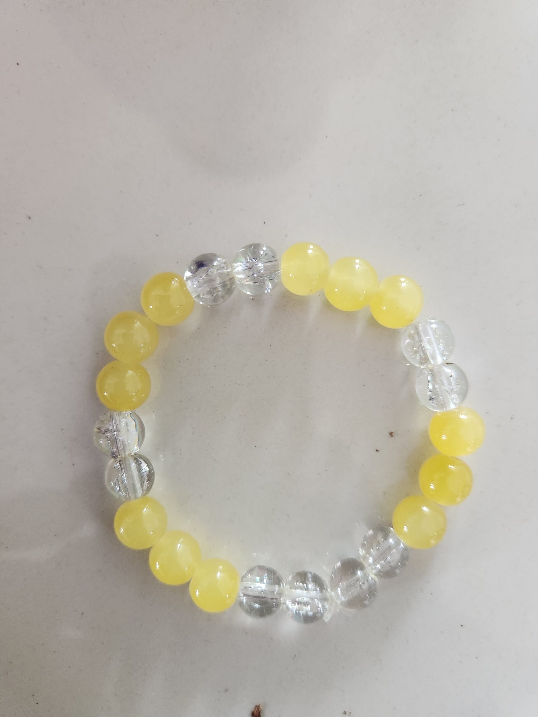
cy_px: 358
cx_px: 269
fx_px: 477
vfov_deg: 73.9
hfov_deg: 58.9
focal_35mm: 23
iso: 800
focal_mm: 5.4
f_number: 1.8
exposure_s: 1/100
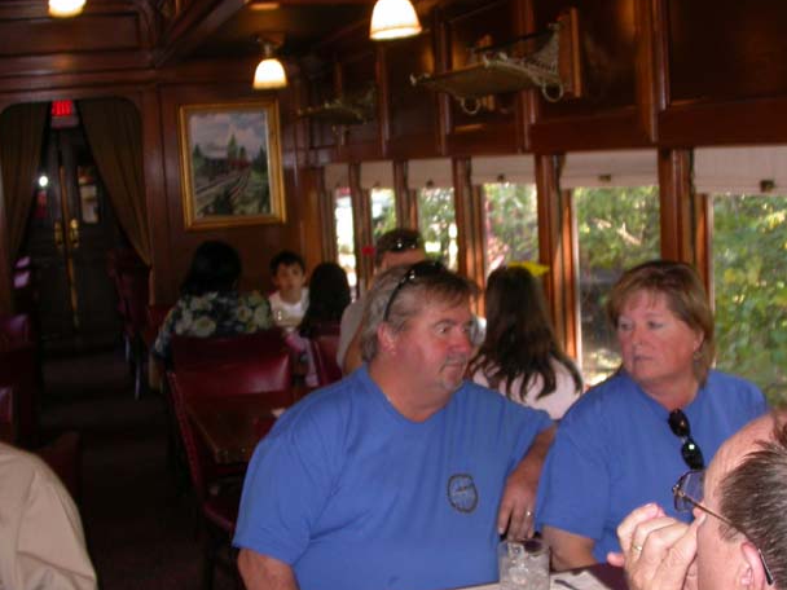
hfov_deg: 38.2
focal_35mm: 50
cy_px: 367
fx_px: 1137
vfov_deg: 29.0
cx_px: 404
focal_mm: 7.85
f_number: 2.6
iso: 100
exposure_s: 1/60
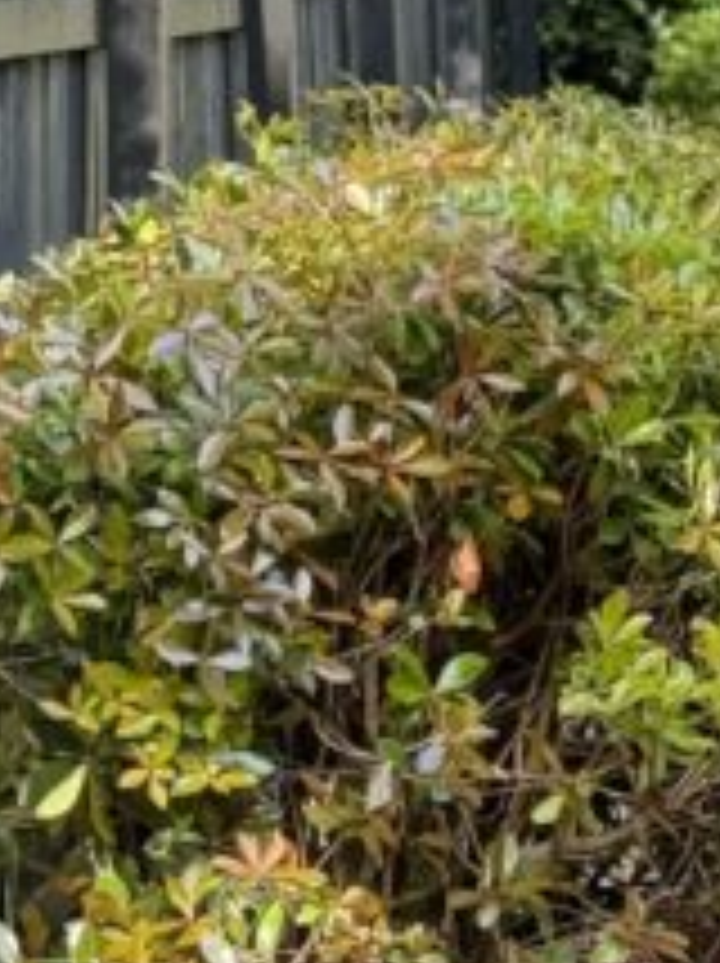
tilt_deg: +0.3
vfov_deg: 8.6
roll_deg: +0.9
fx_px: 6391
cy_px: 302
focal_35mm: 230
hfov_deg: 6.4
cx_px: -405
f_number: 1.78
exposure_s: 1/162
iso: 100
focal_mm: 6.76
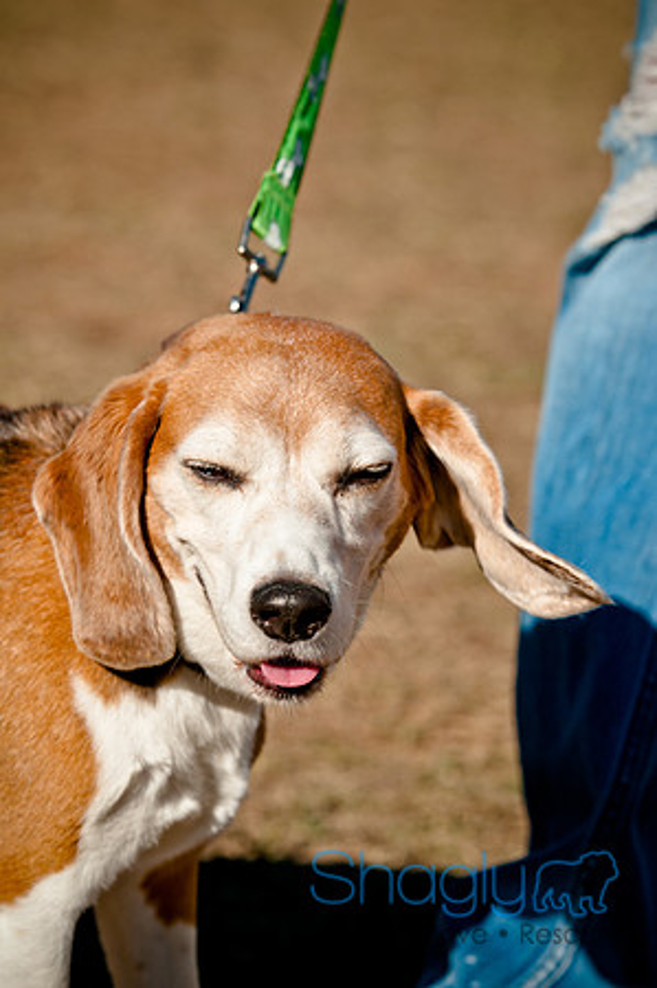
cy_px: 494
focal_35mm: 195
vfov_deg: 10.6
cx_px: 328
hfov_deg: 7.0
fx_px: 5350
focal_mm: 130
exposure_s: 1/1600
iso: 200
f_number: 5
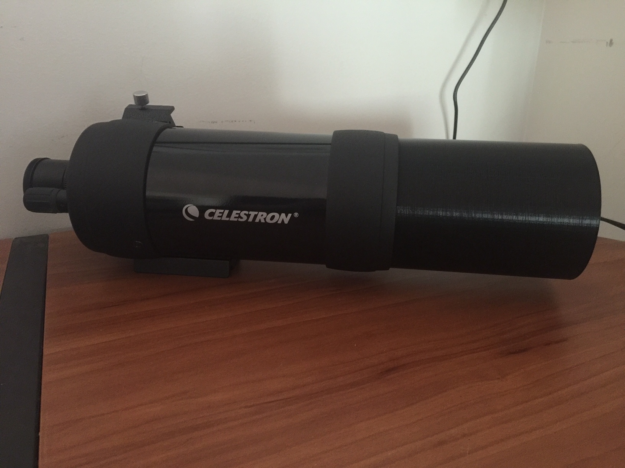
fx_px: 524
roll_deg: -0.1
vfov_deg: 48.2
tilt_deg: -23.0
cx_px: 312
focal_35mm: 29
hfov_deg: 61.7
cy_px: 234
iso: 100
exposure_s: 1/4
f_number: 2.2
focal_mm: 4.15
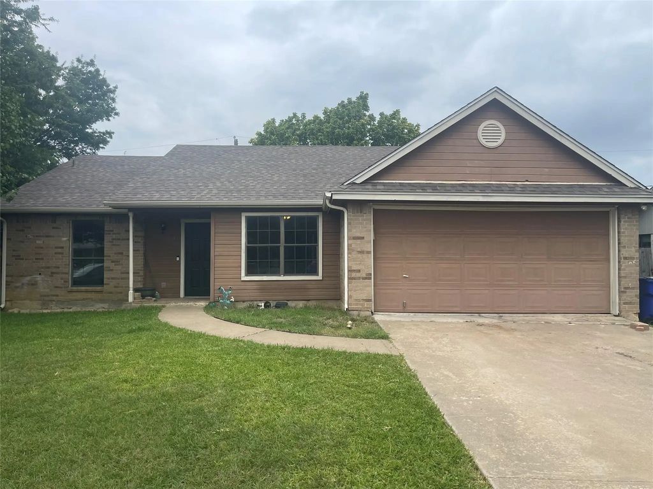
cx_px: 326
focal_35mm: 25
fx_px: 472
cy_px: 244
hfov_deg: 69.4
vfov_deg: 54.9
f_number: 1.6
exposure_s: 1/2433
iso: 32
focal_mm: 5.1
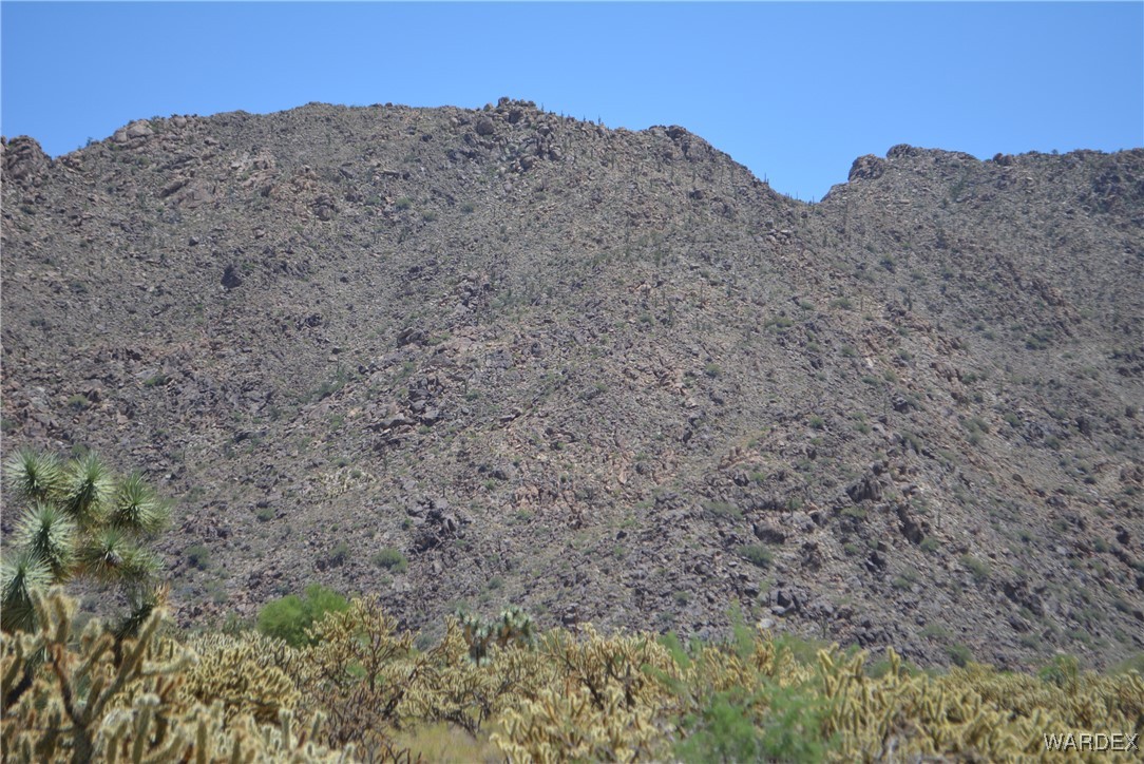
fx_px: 2623
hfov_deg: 24.6
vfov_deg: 16.6
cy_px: 382
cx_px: 572
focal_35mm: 82
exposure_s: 1/1600
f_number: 5.6
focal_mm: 55
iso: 400
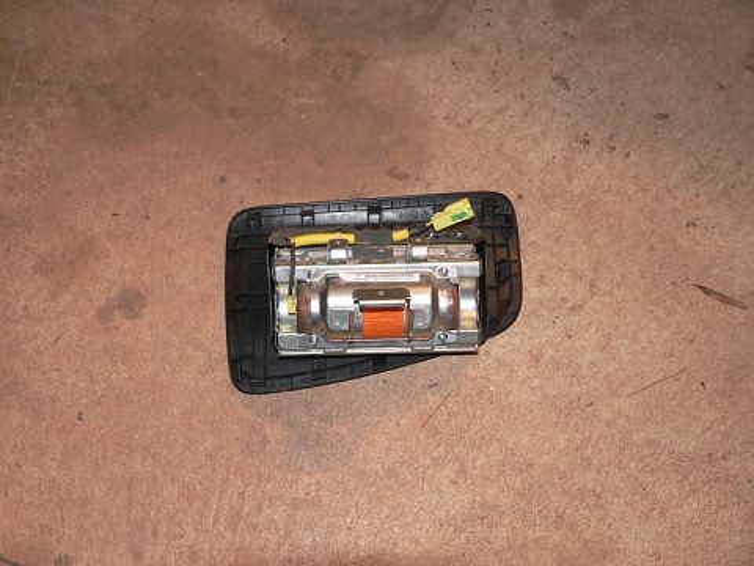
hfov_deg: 45.8
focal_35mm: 41
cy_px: 283
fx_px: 893
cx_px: 377
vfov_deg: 35.1
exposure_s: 1/60
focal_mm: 6.9
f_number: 2.8
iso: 100
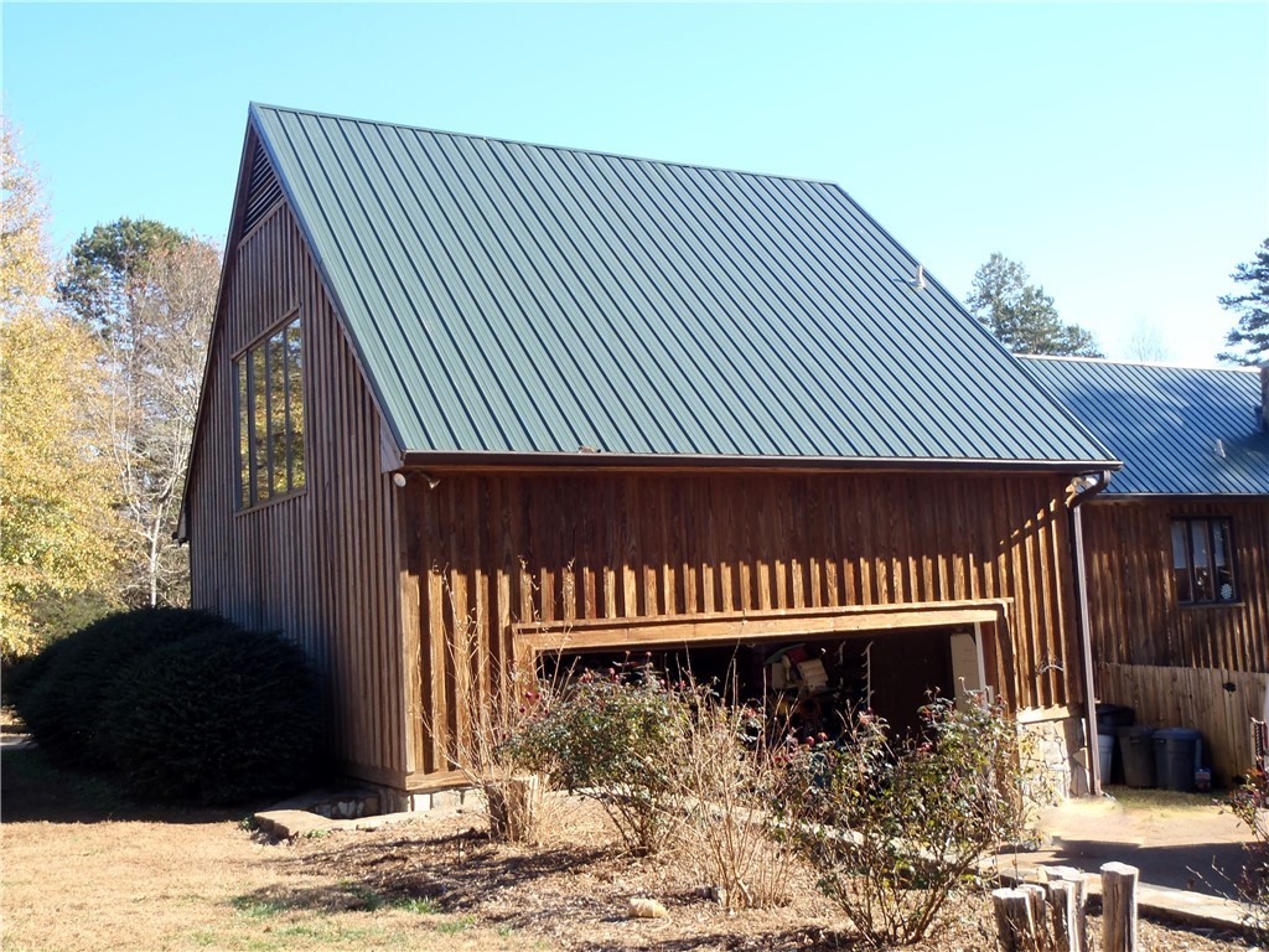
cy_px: 476
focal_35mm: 36
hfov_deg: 51.4
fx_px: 1320
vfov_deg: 39.7
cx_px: 634
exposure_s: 1/100
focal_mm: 6.53
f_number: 5
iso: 80
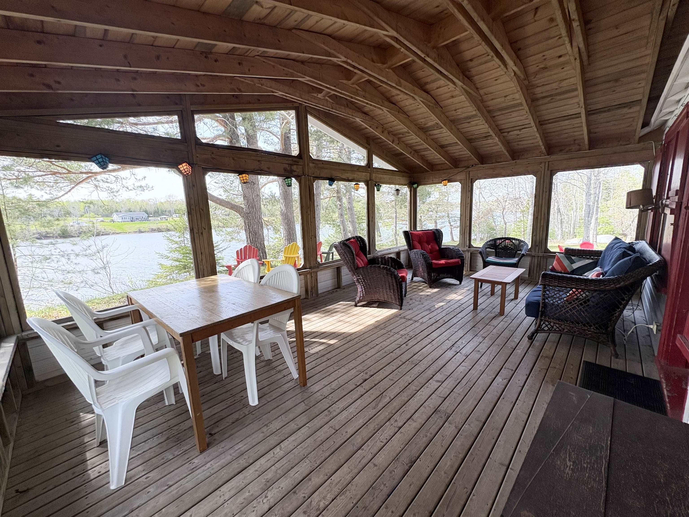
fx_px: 279
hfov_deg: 102.1
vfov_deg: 85.7
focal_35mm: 14
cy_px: 258
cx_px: 344
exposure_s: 1/155
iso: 50
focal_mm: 2.22
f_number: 2.2
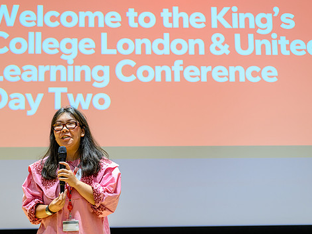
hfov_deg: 26.3
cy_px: 121
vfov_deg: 19.9
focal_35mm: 74
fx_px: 667
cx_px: 139
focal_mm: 58
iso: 1250
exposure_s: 1/200
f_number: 2.8
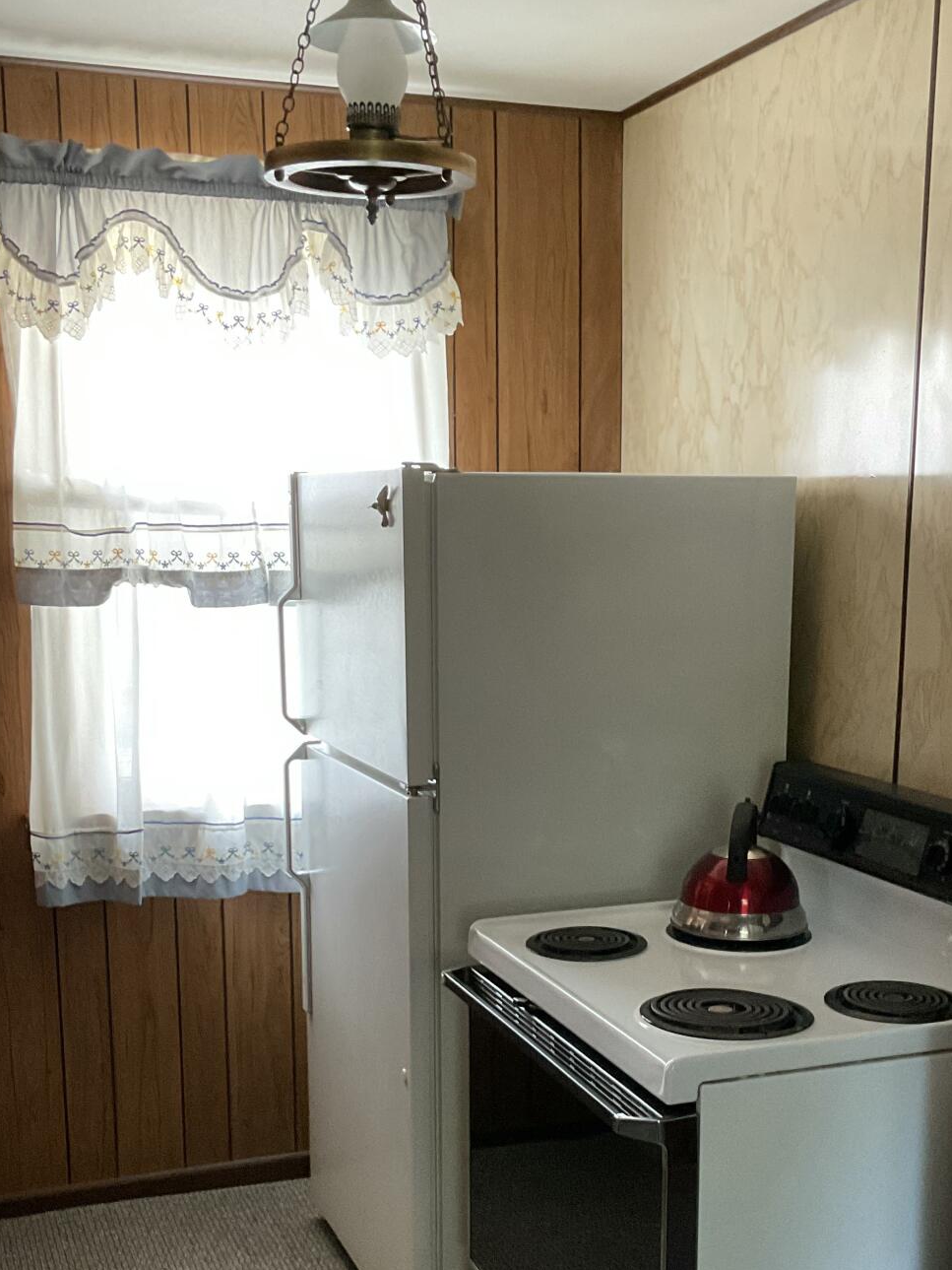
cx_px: 544
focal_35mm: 45
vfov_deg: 41.5
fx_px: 1650
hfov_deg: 32.1
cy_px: 856
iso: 200
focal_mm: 3
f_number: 1.8
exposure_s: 1/60
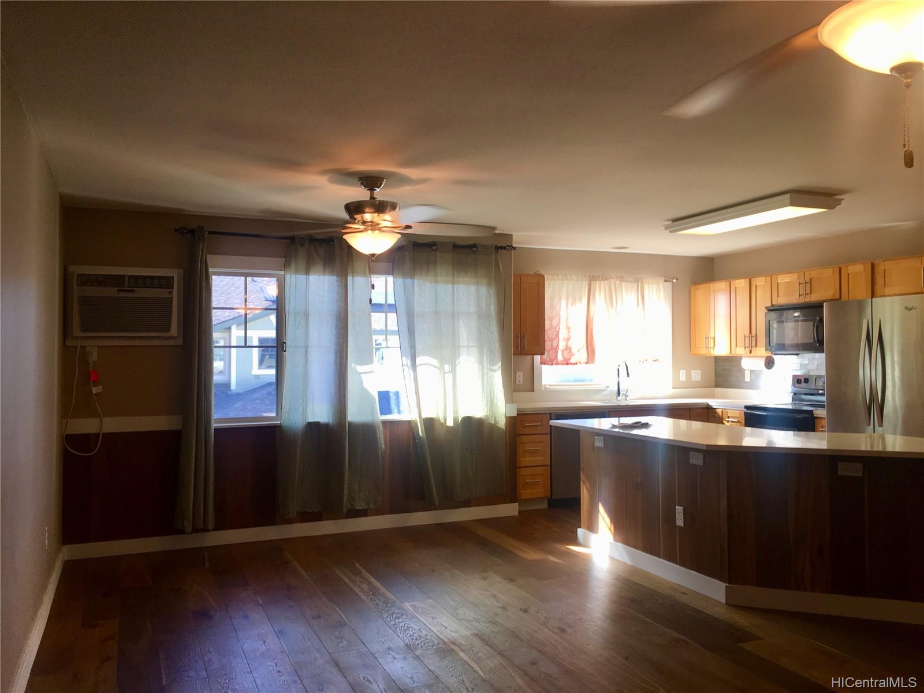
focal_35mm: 29
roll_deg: +0.3
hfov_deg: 61.7
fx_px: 774
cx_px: 462
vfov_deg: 48.2
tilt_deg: +2.6
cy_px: 346
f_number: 2.2
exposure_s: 1/60
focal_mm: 4.15
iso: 25
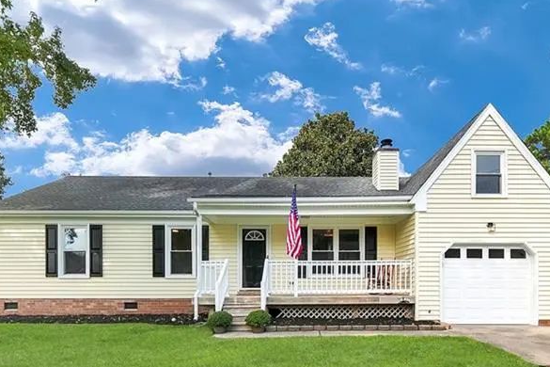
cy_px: 288
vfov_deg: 55.7
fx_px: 321
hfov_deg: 81.0
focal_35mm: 21
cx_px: 298
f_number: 7.1
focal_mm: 12
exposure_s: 1/2500
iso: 1600
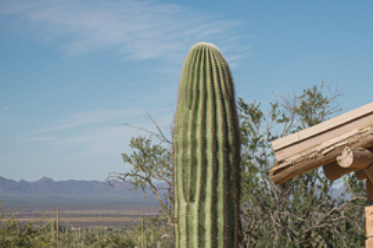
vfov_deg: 8.8
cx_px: 277
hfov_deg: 13.1
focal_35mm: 156
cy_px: 145
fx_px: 1615
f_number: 8
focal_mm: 50
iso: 200
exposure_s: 1/800
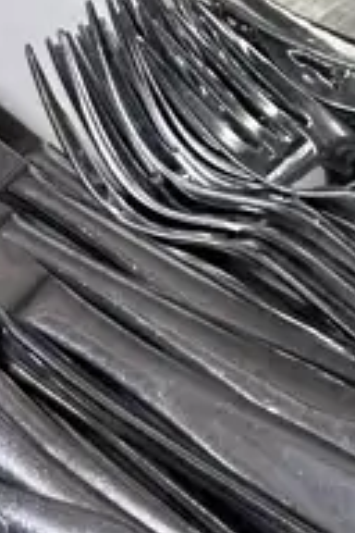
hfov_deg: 9.8
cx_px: 613
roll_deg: -1.0
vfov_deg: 14.7
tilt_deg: -35.2
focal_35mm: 133
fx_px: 1967
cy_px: -186
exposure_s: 1/100
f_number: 1.78
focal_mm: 6.86
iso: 100
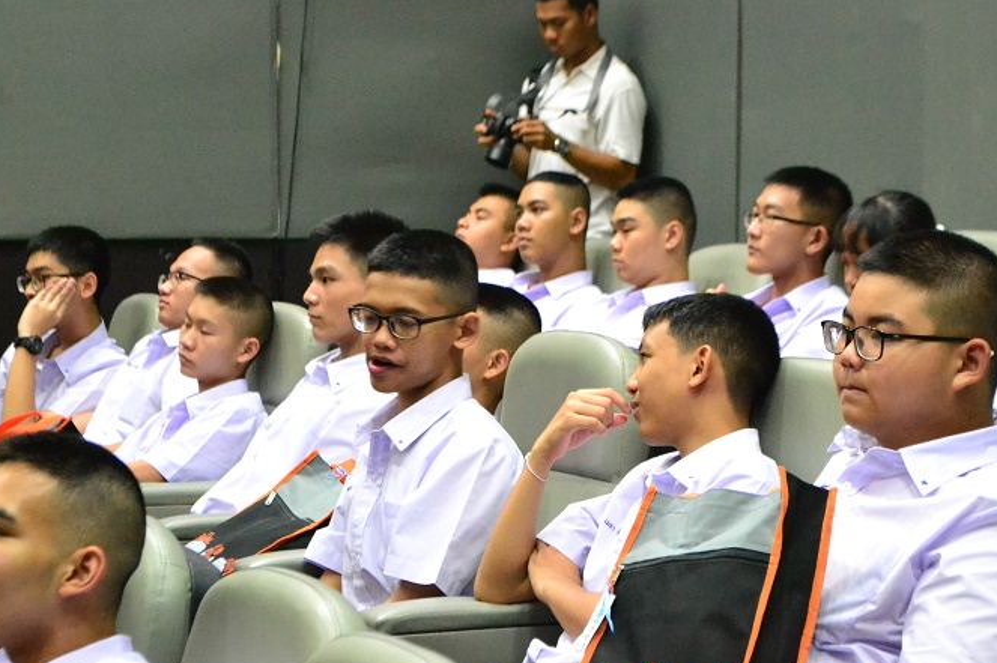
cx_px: 592
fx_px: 2756
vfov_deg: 13.7
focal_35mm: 100
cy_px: 365
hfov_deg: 20.5
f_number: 5.6
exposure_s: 1/30
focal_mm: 55
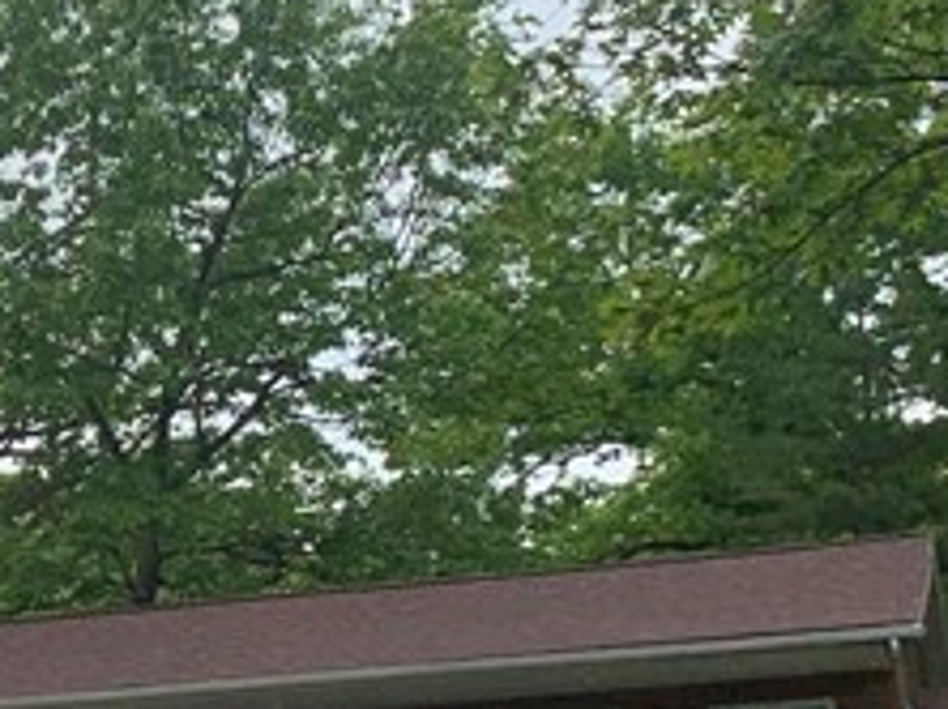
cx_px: -850
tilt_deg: +5.9
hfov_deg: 14.2
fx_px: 3283
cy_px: 696
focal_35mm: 120
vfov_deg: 12.2
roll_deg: +2.7
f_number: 1.8
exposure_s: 1/1447
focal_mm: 4.25
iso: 25
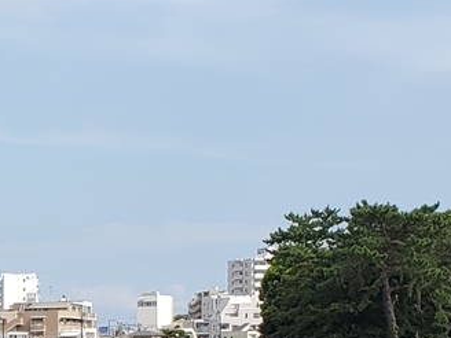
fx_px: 1238
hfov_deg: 18.2
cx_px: -236
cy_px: 426
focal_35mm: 95
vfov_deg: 14.9
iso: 50
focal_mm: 4.3
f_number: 2.4
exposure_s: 1/1135
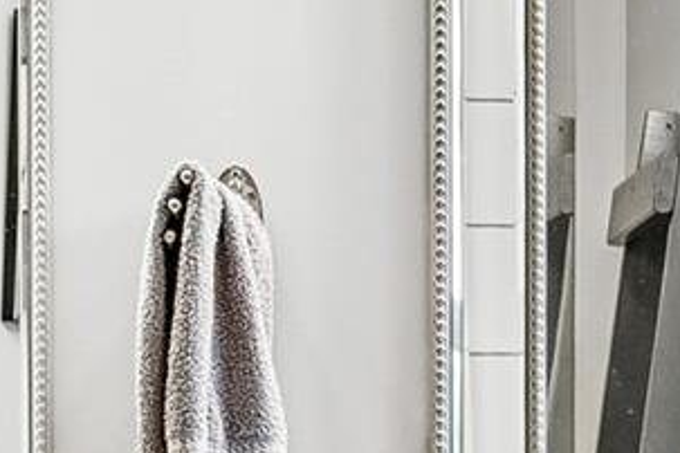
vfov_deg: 6.7
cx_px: -195
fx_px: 3834
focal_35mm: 203
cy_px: 575
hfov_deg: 9.9
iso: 400
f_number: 8
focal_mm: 30
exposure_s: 1/30
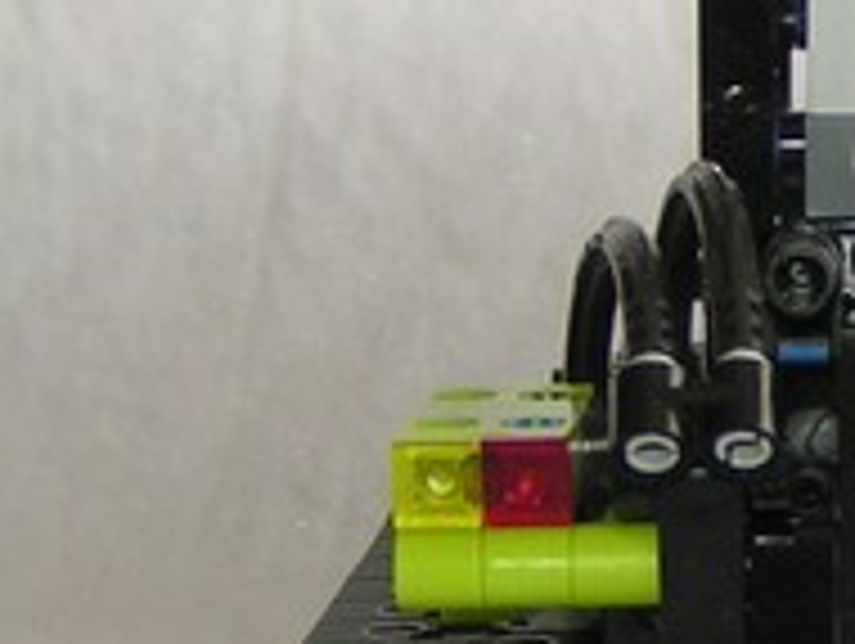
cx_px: 1148
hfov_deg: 14.6
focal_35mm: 128
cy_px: 275
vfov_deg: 11.6
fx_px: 3166
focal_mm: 5.8
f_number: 2.8
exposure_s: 1/50
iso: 50
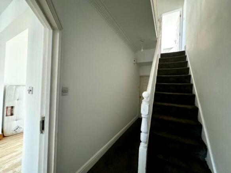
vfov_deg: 85.7
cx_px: 116
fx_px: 93
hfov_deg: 102.1
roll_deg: -1.9
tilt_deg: +0.6
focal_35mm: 14
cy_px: 86
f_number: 2.2
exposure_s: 1/60
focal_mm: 2.22
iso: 1000
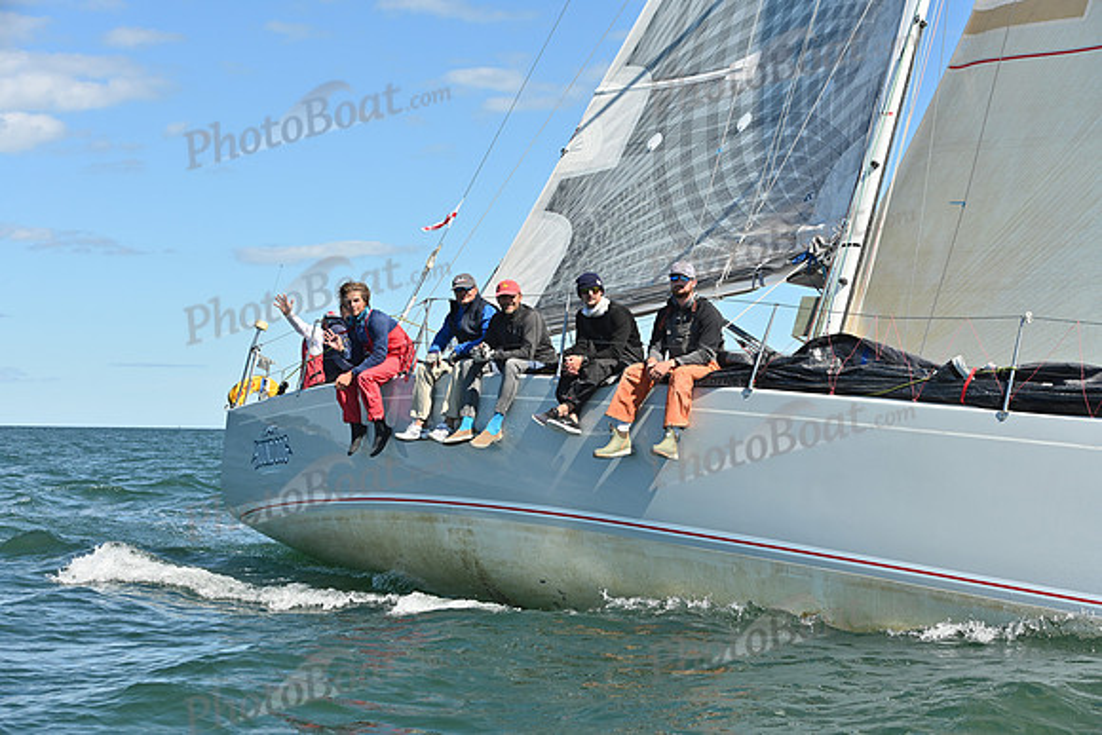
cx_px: 551
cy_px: 368
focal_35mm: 70
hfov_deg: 28.8
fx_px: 2143
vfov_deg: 19.5
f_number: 8
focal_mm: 70
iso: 320
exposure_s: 1/1250
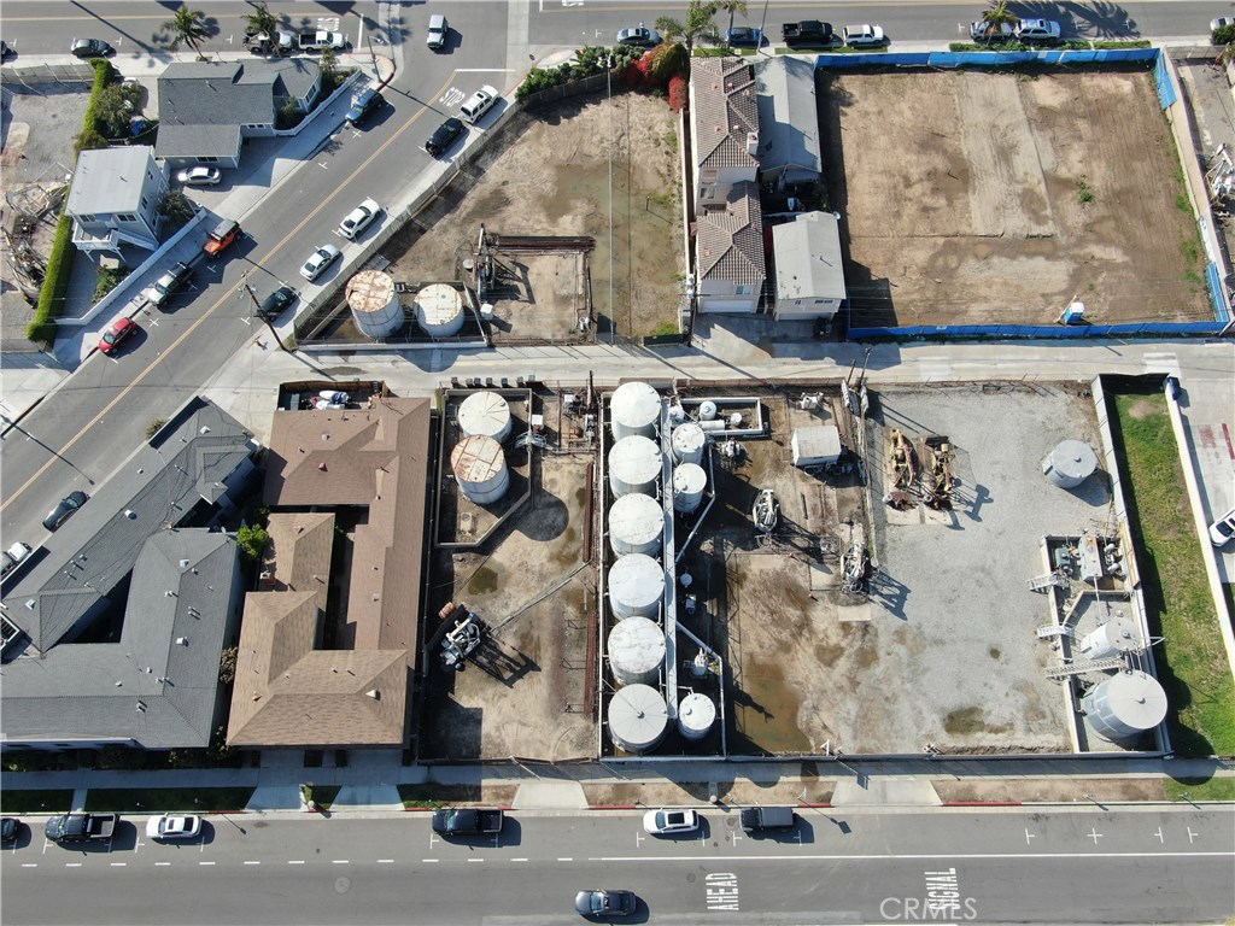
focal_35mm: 31
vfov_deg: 45.4
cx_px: 618
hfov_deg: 58.4
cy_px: 463
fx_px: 1106
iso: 100
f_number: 3.1
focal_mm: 5.33
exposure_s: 1/800
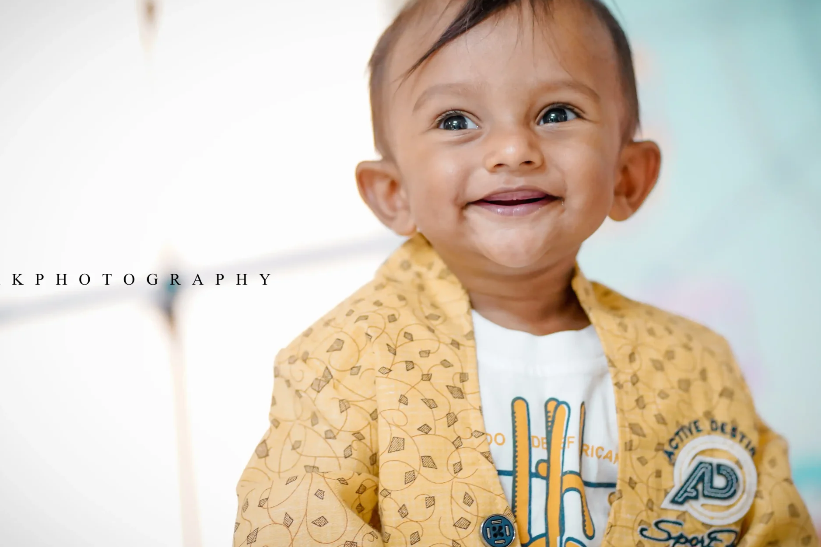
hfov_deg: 17.6
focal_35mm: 116
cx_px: 452
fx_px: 2645
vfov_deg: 11.8
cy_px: 279
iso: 5000
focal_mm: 85
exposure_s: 1/160
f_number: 1.8
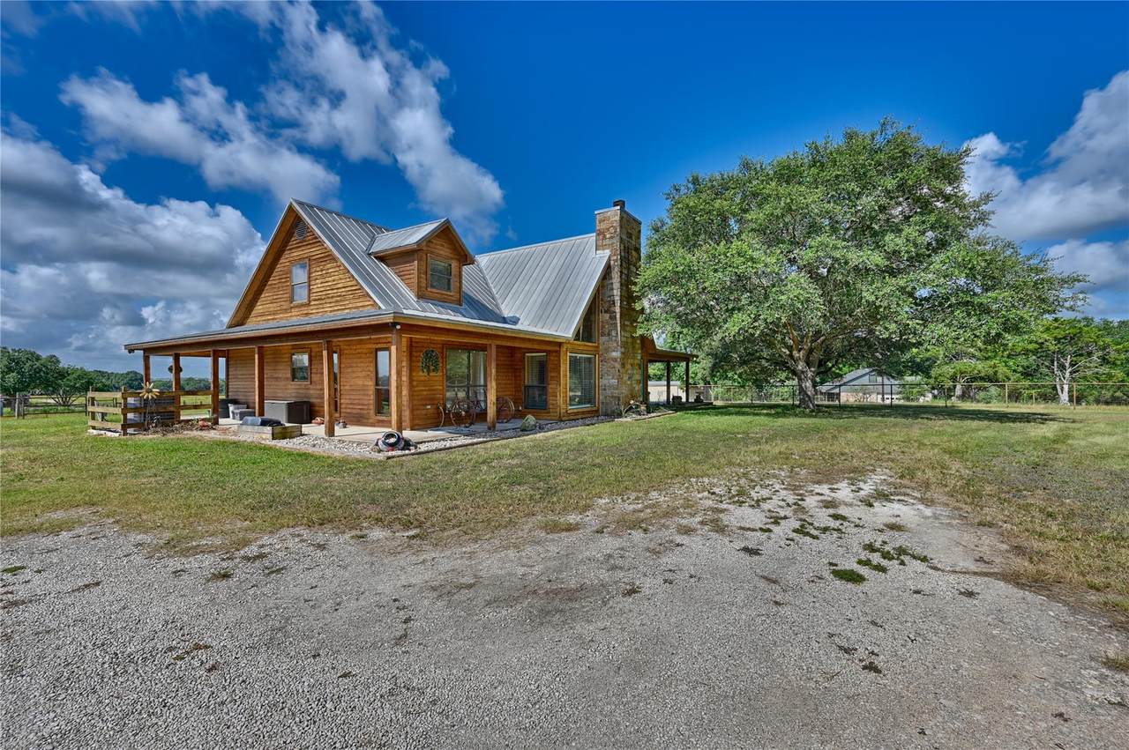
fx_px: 470
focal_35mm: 15
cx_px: 564
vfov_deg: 77.2
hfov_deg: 100.4
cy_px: 375
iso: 100
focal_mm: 15
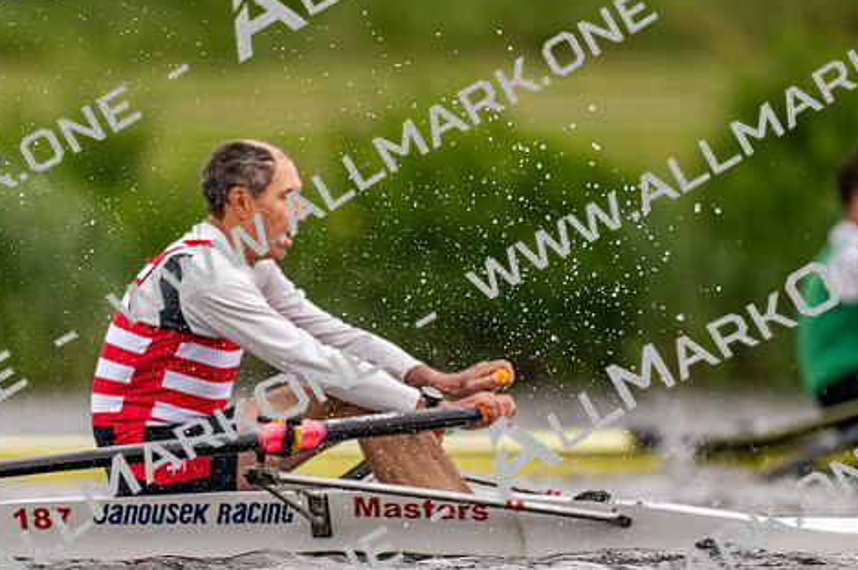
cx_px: 332
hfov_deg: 1.9
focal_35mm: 1116
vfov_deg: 1.2
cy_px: 330
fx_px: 26570
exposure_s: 1/2500
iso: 560
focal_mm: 600
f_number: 4
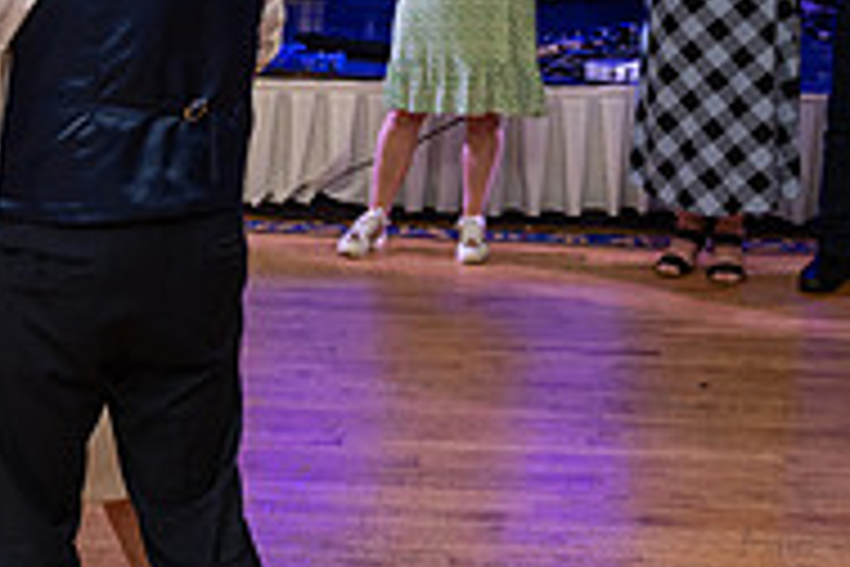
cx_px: 319
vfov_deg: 13.6
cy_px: -79
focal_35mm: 98
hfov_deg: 20.8
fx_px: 2314
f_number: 3.5
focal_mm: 32
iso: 500
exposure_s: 1/160
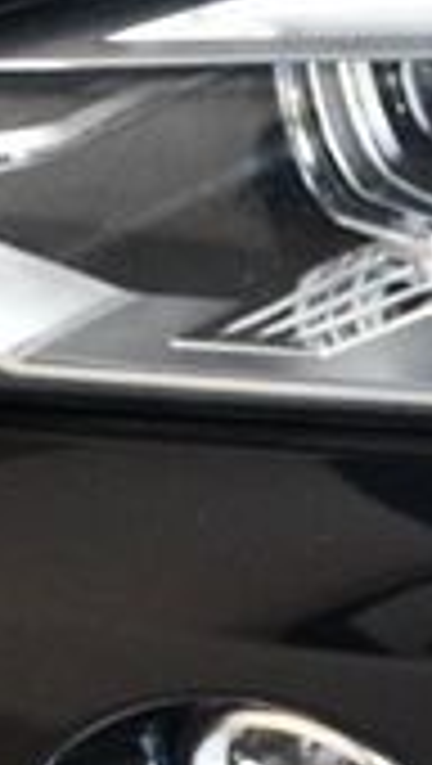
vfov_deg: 15.1
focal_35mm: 142
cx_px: 774
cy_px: 558
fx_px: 2883
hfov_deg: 8.3
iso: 2800
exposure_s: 1/125
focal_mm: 24
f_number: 3.8
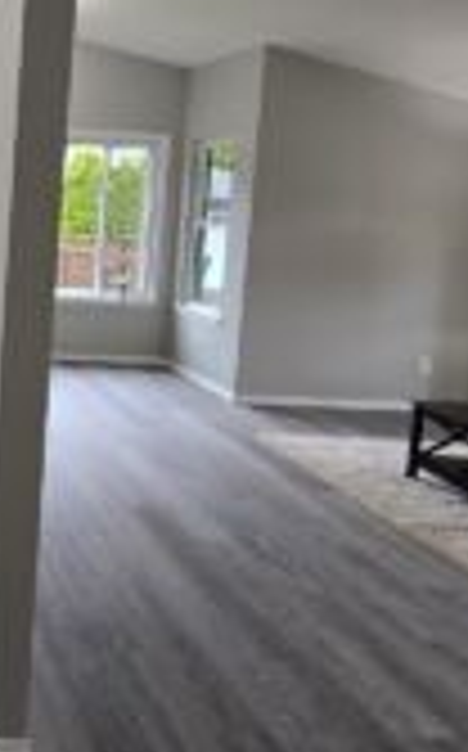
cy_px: 239
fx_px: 675
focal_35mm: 33
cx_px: -144
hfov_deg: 30.2
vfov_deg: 56.7
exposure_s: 1/60
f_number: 2.2
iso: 160
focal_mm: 2.2
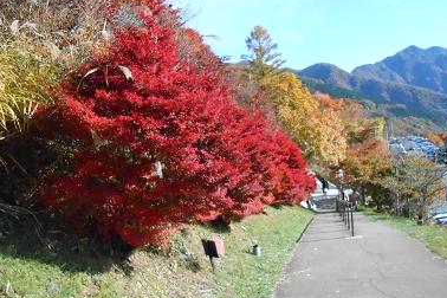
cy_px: 174
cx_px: 234
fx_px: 410
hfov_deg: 57.2
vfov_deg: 39.8
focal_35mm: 33
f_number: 11.5
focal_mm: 4.6
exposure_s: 1/500
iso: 1600
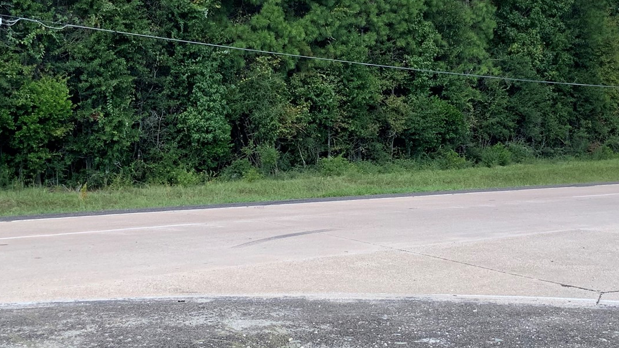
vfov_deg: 19.7
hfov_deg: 34.1
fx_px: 1001
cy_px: 148
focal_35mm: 61
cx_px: 395
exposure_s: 1/627
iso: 16
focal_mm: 3
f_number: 1.8
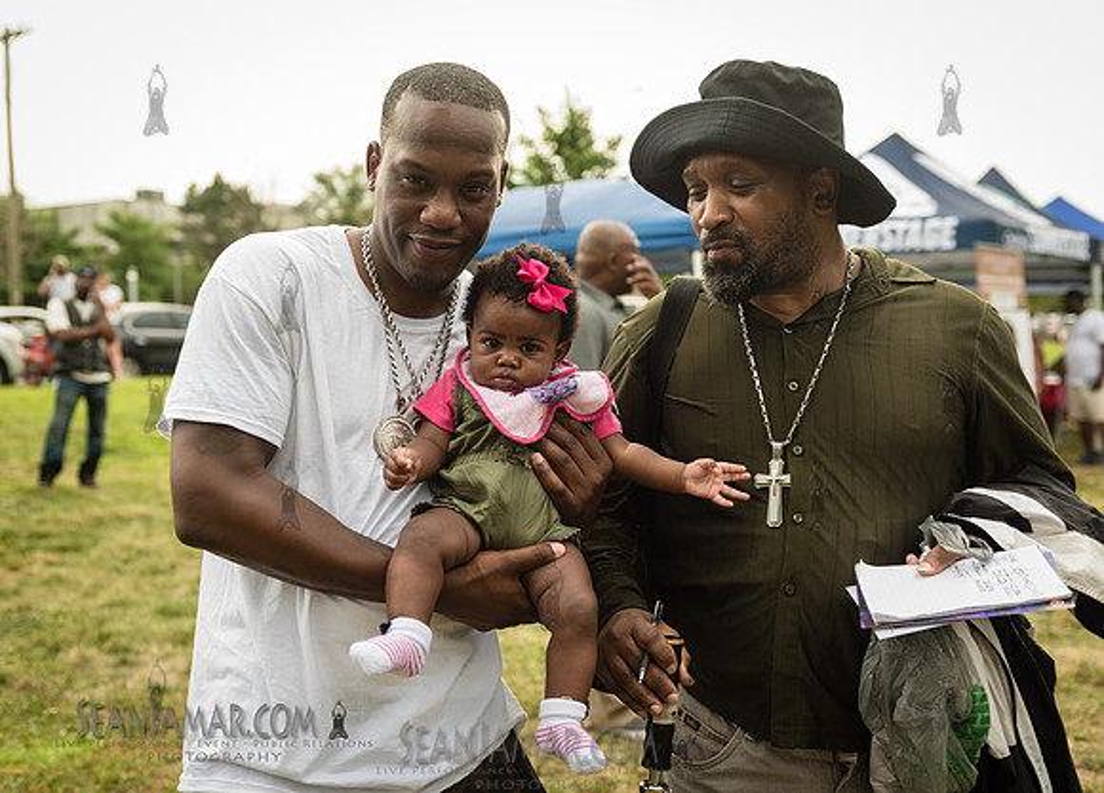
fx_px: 1387
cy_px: 396
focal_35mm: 44
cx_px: 510
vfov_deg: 31.9
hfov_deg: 43.4
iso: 320
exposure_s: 1/125
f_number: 3.5
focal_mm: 42
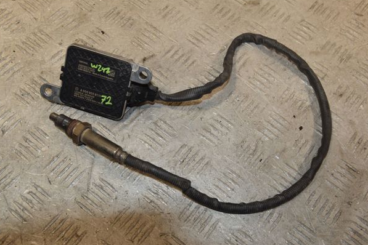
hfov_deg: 43.6
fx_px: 460
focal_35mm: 45
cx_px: 189
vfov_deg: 29.9
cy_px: 122
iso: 800
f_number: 9
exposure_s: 1/200
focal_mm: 28
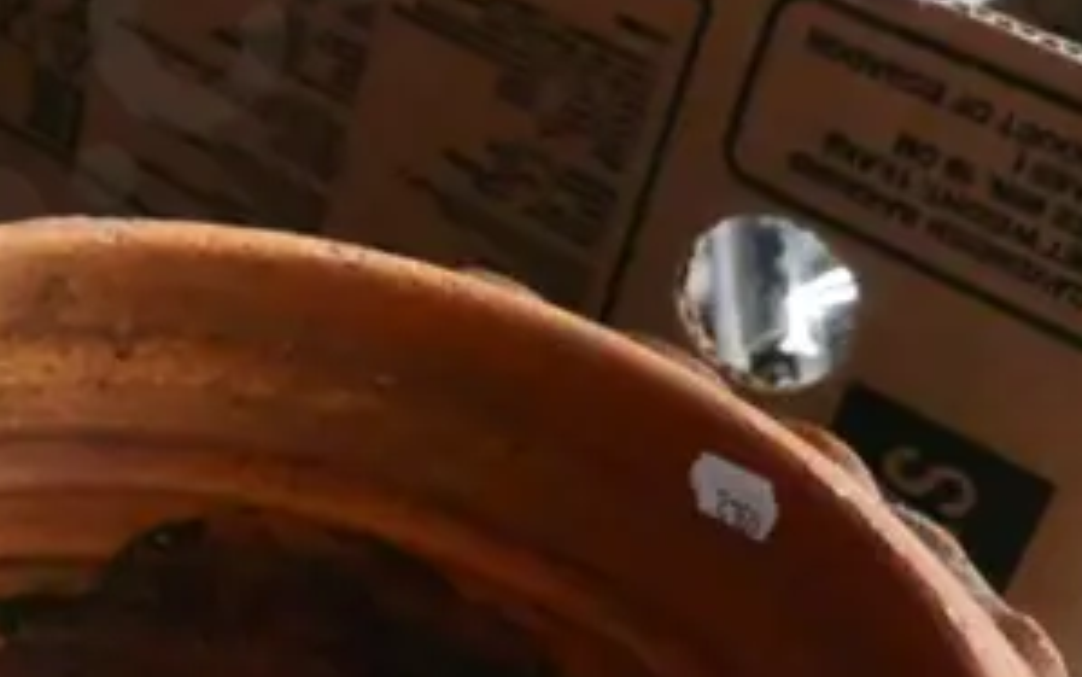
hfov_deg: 19.8
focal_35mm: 87
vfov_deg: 14.8
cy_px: 648
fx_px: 2566
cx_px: -644
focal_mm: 12
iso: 6400
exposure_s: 1/400
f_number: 3.5
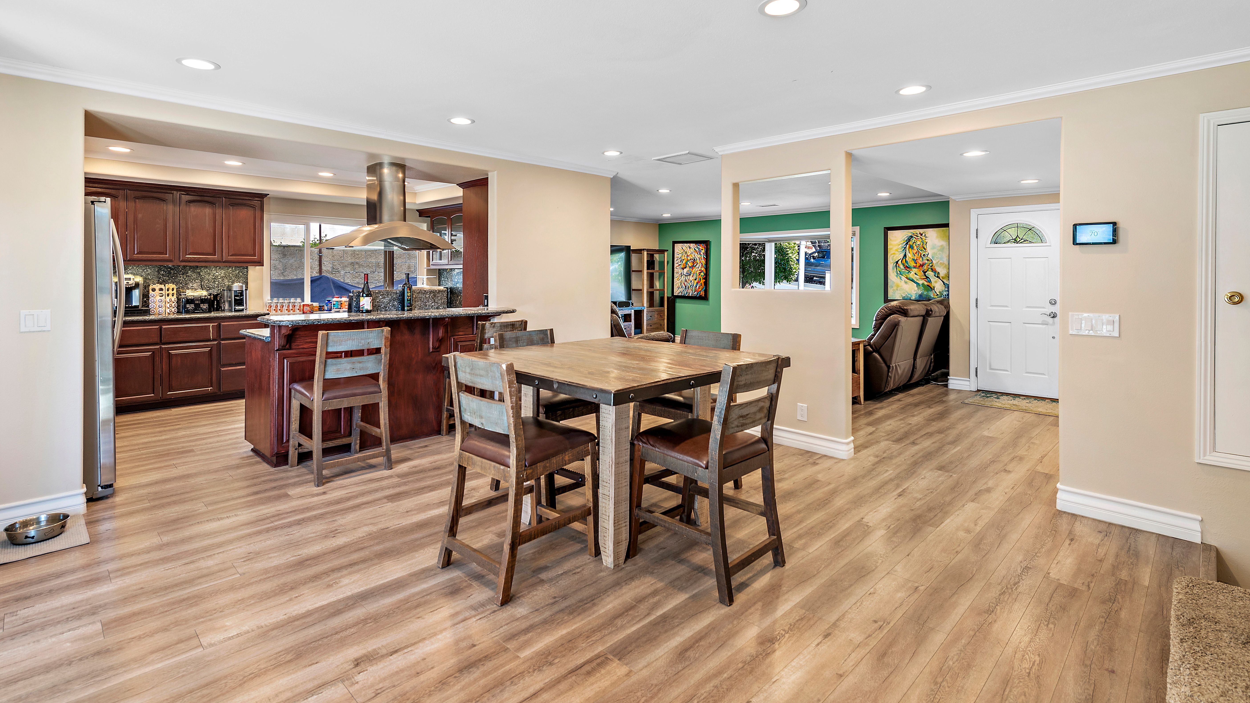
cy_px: 269
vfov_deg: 60.3
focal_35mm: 18
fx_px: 597
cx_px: 620
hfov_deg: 92.7
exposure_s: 1/80
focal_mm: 16
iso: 125
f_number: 7.1
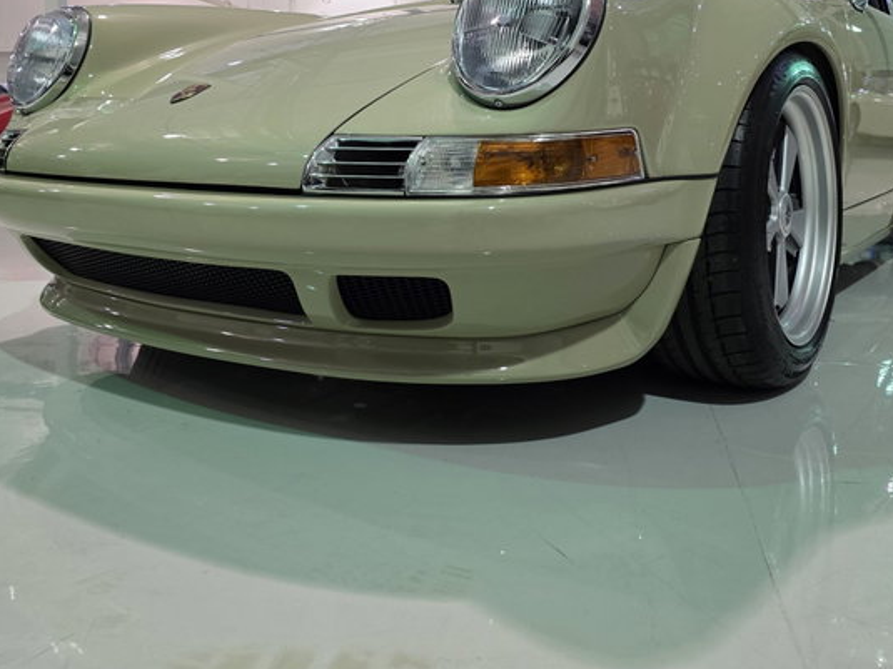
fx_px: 851
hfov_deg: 55.2
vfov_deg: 42.2
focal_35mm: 33
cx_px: 501
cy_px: 205
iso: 320
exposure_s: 1/120
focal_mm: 6.3
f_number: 1.7
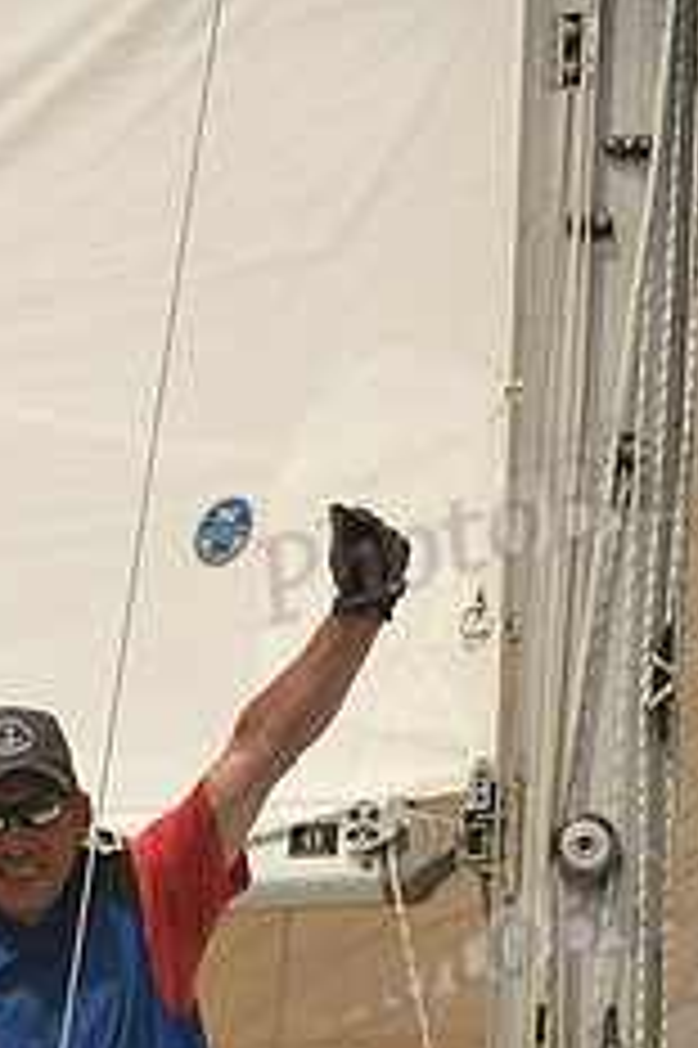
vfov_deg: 3.2
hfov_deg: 2.1
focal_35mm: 648
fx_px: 18873
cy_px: 1223
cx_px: 25
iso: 250
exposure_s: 1/1000
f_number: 8
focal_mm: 260
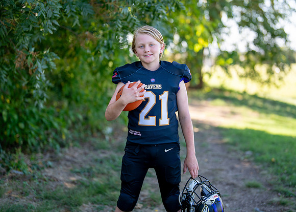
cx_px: 153
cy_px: 92
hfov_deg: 32.4
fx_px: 509
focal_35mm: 61
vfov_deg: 23.4
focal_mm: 50
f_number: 1.2
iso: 100
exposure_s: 1/1250
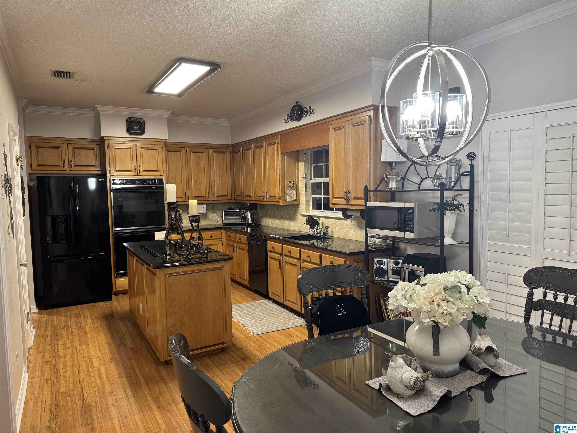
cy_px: 216
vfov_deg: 56.8
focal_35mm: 24
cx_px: 288
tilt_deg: -5.0
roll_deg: +0.9
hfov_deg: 71.6
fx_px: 400
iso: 250
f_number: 1.78
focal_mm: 6.76
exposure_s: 1/60
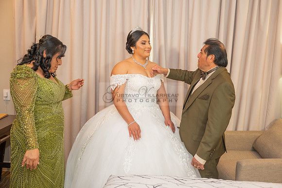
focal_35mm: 35
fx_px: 275
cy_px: 90
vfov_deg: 37.8
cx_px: 147
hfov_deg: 54.3
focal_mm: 33.5
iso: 800
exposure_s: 1/160
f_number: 2.8
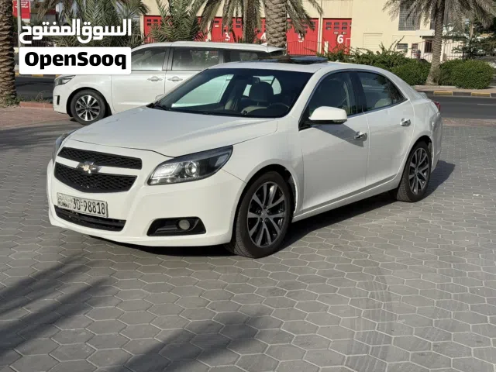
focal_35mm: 48
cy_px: 186
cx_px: 248
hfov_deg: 39.7
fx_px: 688
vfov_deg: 30.3
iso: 64
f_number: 1.78
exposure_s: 1/8772
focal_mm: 6.76
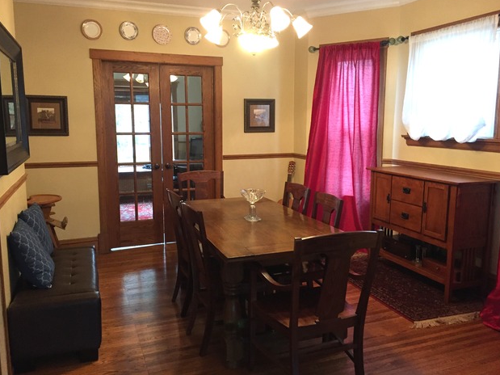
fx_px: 433
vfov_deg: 46.8
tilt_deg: -8.8
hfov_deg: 60.0
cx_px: 250
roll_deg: -0.7
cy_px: 182
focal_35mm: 30
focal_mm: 4.15
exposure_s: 1/30
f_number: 2.2
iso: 200
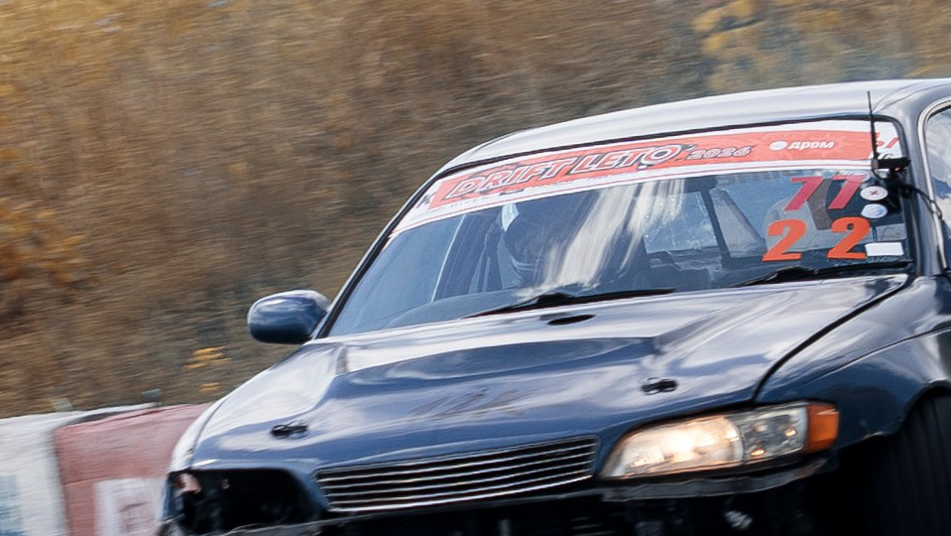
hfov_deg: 2.5
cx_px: 396
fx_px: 21894
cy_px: 390
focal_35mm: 868
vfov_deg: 1.4
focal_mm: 135
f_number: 10
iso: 100
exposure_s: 1/125
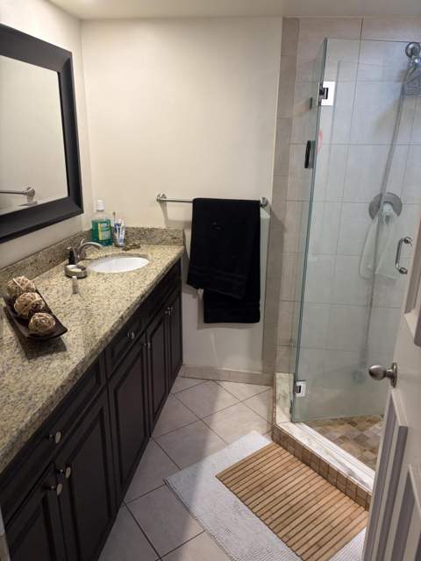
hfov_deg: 53.1
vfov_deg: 67.3
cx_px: 210
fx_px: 422
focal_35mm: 26
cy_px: 280
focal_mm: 5.96
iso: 125
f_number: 1.6
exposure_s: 1/60
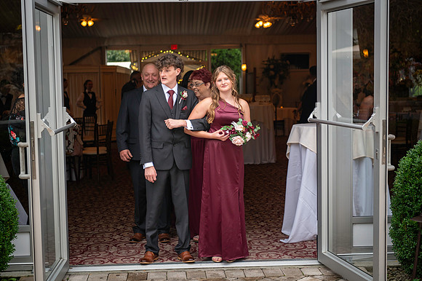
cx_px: 211
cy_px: 140
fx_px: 703
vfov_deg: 22.6
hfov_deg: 33.4
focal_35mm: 60
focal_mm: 60
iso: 500
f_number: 3.5
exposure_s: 1/160
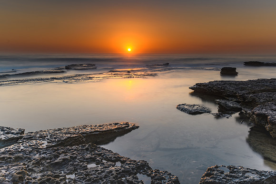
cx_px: 138
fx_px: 231
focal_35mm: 30
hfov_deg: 61.7
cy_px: 92
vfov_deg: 43.4
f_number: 14
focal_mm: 20
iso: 50
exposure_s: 20
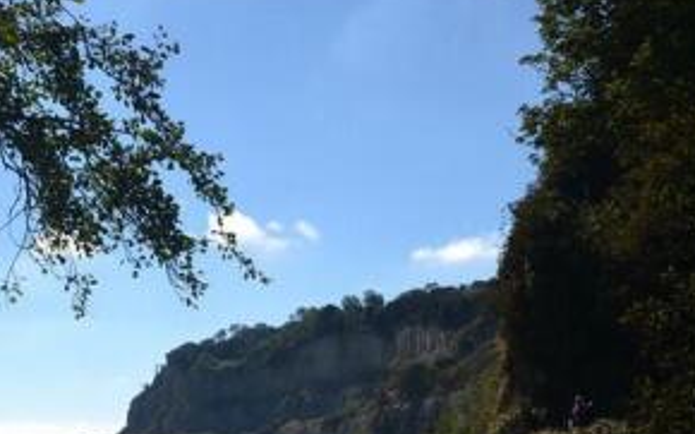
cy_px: 375
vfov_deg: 18.6
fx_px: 1306
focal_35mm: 69
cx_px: 54
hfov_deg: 28.5
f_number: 9
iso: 100
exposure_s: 1/320
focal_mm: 20
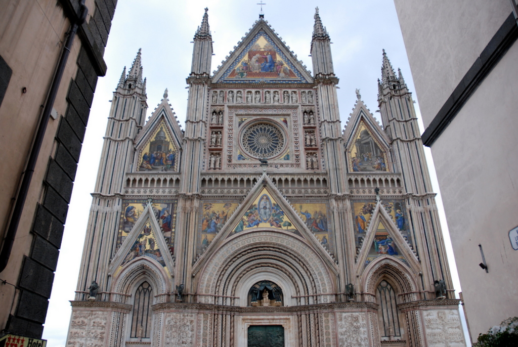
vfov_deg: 48.1
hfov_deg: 67.3
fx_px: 389
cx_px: 259
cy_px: 174
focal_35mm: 27
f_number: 5.6
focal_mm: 18
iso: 200
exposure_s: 1/125
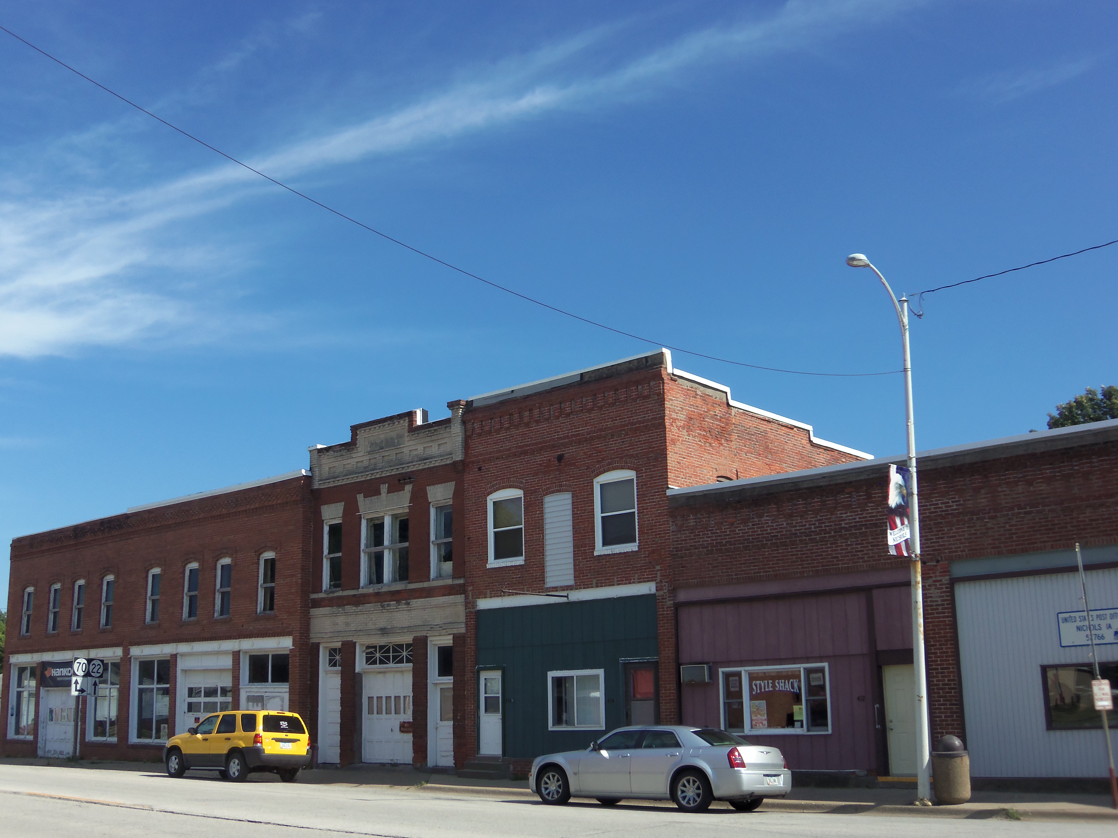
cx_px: 565
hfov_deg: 47.9
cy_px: 417
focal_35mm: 39
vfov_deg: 36.8
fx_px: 1260
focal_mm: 6.8
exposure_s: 1/80
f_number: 11.7
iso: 64
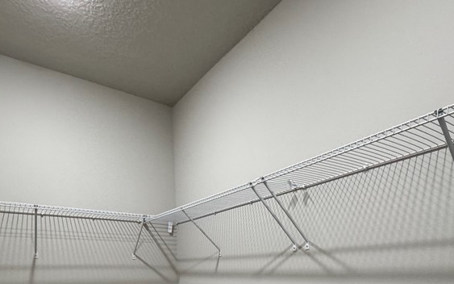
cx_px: 251
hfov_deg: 68.2
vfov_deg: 39.4
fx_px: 334
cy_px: 297
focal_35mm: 27
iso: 320
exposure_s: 1/120
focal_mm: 2.22
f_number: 2.2
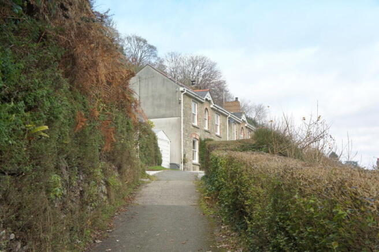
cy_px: 126
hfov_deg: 38.9
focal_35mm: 51
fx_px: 536
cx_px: 190
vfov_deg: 26.4
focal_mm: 34
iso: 200
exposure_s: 1/160
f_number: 7.1
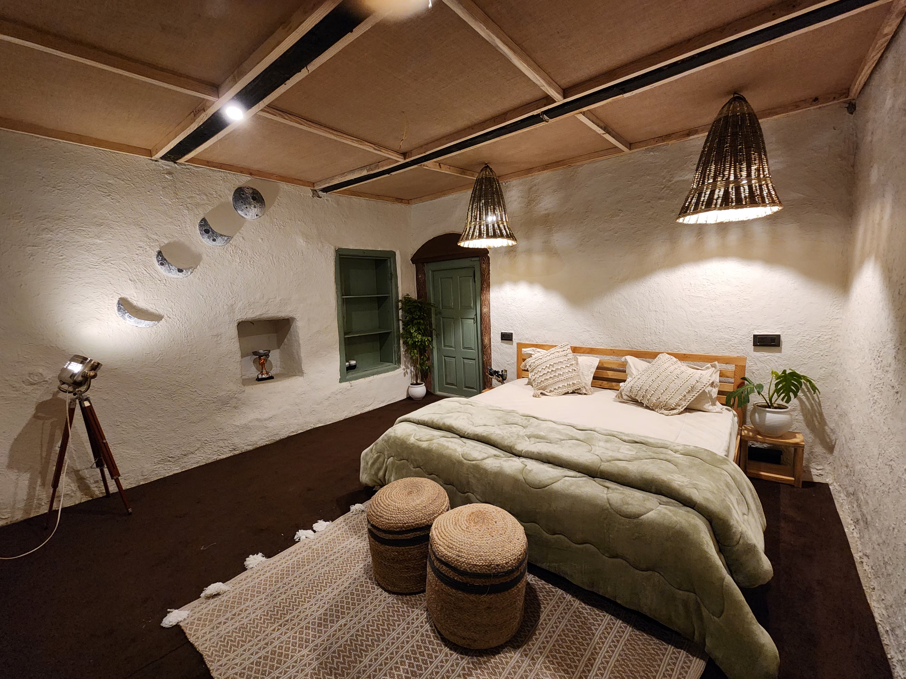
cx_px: 453
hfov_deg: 106.2
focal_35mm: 13
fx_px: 340
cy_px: 340
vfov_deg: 89.9
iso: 640
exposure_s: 1/25
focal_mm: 2.2
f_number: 2.2
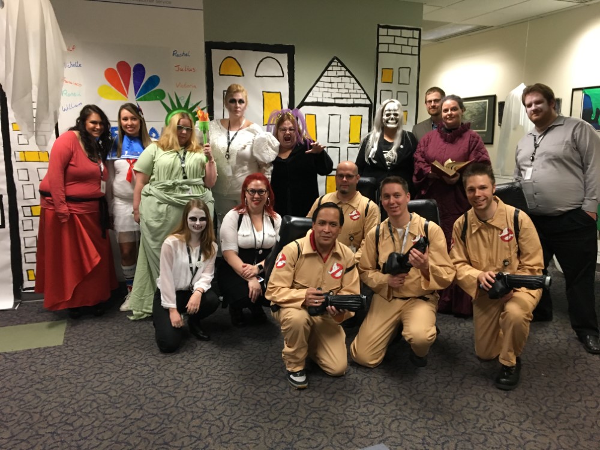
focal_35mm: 29
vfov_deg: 48.2
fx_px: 503
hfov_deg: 61.7
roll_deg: +1.1
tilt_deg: -10.3
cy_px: 225
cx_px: 300
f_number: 2.2
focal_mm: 4.15
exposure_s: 1/30
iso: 160
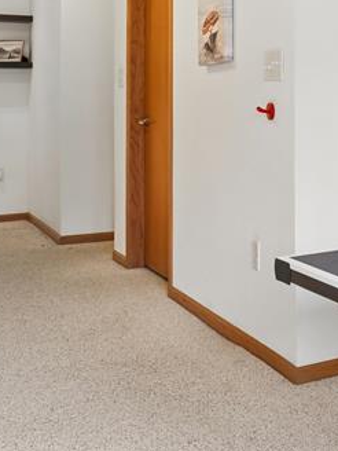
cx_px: 640
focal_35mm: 60
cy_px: 54
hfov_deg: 18.2
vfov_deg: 30.9
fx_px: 781
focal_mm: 16
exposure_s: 1/15
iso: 640
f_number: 9
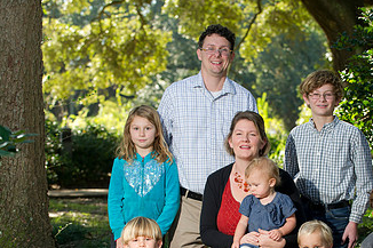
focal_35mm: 153
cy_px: 199
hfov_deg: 13.4
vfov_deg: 8.9
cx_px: 256
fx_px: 1584
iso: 320
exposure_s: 1/160
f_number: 4
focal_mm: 86
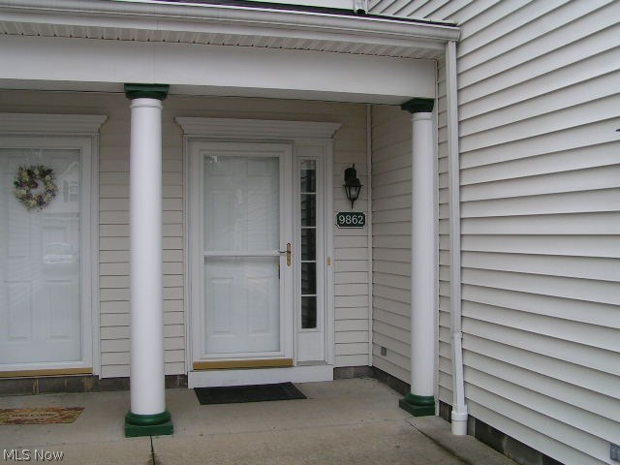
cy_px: 232
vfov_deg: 37.7
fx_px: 681
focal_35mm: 38
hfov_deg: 49.0
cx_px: 310
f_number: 5.6
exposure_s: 1/60
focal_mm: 5.8
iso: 50
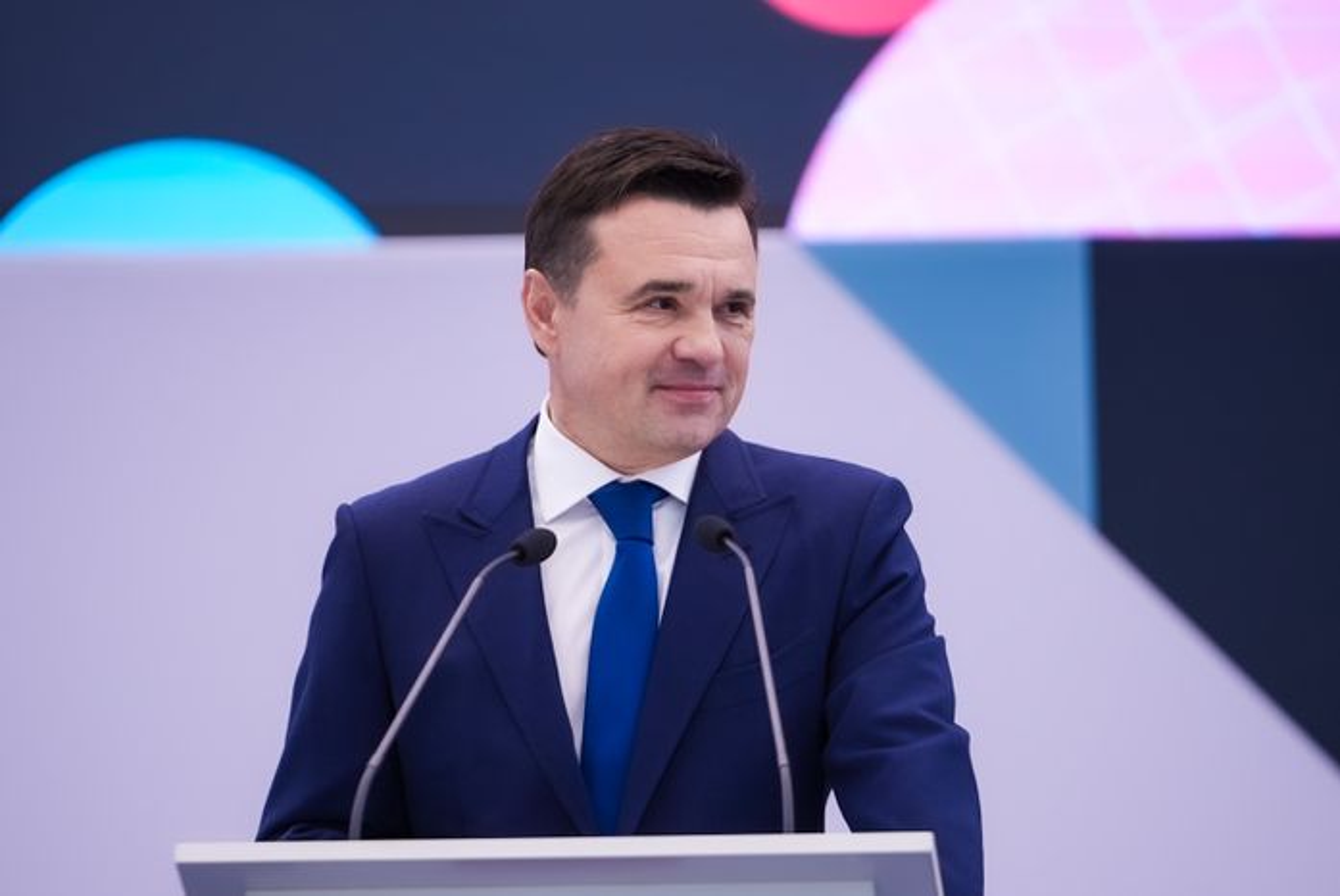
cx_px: 670
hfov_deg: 6.9
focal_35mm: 297
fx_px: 11064
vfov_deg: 4.6
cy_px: 448
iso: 250
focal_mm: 198
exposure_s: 1/60
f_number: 2.8
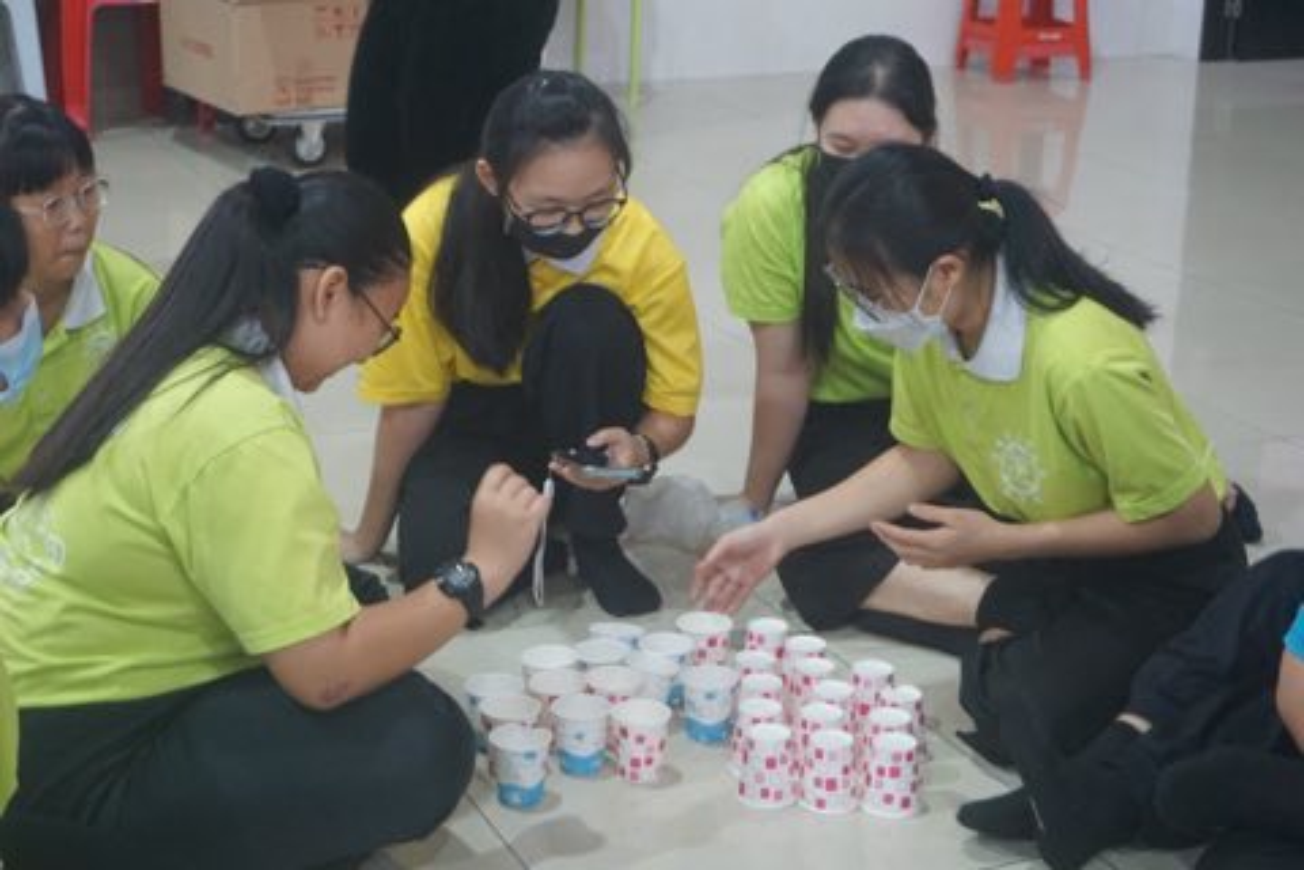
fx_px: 2282
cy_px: 435
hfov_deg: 31.9
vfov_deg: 21.6
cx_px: 652
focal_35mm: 63
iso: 3200
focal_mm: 42
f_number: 5.6
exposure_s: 1/160
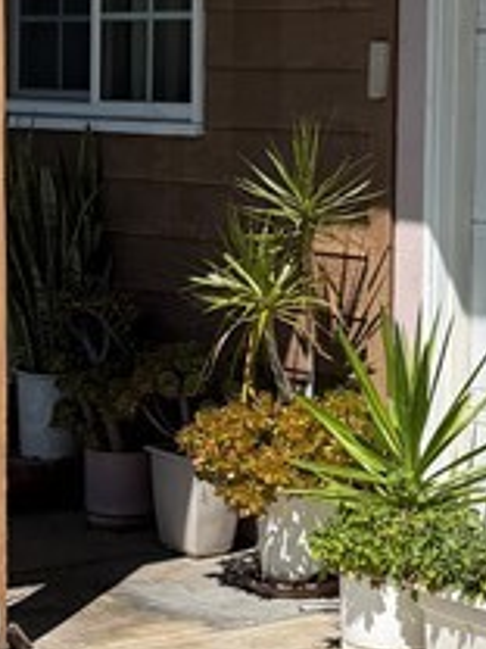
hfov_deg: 12.5
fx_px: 2209
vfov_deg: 16.6
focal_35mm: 118
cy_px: 190
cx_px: 361
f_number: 1.78
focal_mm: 6.76
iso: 80
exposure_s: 1/6711
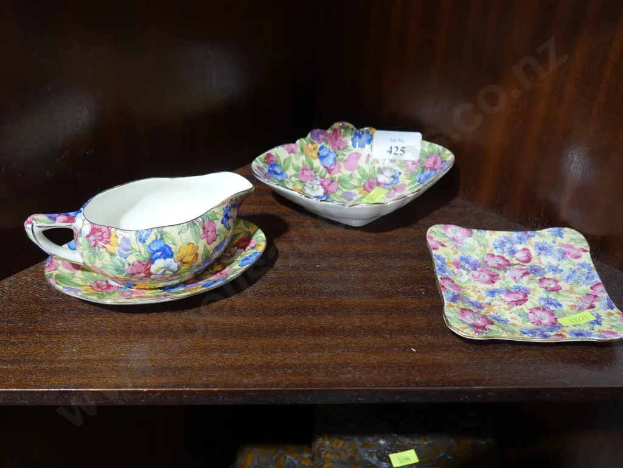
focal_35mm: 38
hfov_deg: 49.0
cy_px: 234
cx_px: 312
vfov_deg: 37.8
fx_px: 684
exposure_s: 1/60
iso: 800
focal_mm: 19
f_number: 4.1
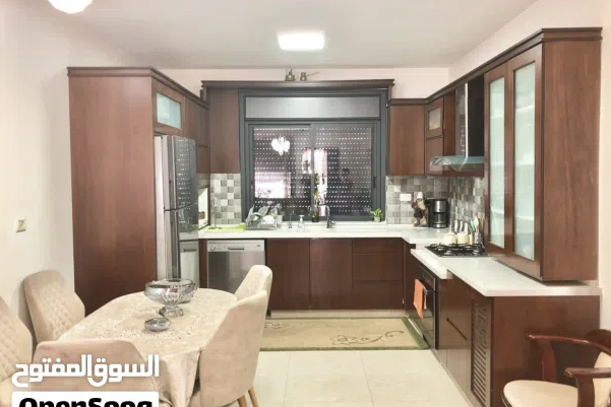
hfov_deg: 60.3
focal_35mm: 31
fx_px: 526
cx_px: 312
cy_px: 208
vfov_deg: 42.3
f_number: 1.8
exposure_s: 1/17
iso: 40
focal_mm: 3.99
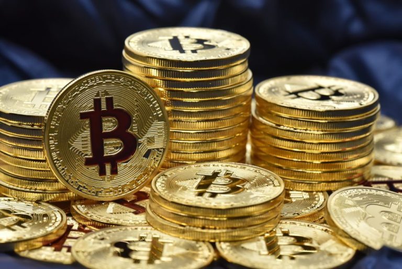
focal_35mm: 105
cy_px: 134
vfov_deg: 13.1
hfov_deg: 19.4
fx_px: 1173
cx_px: 201
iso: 2500
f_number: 11
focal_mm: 105
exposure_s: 1/125
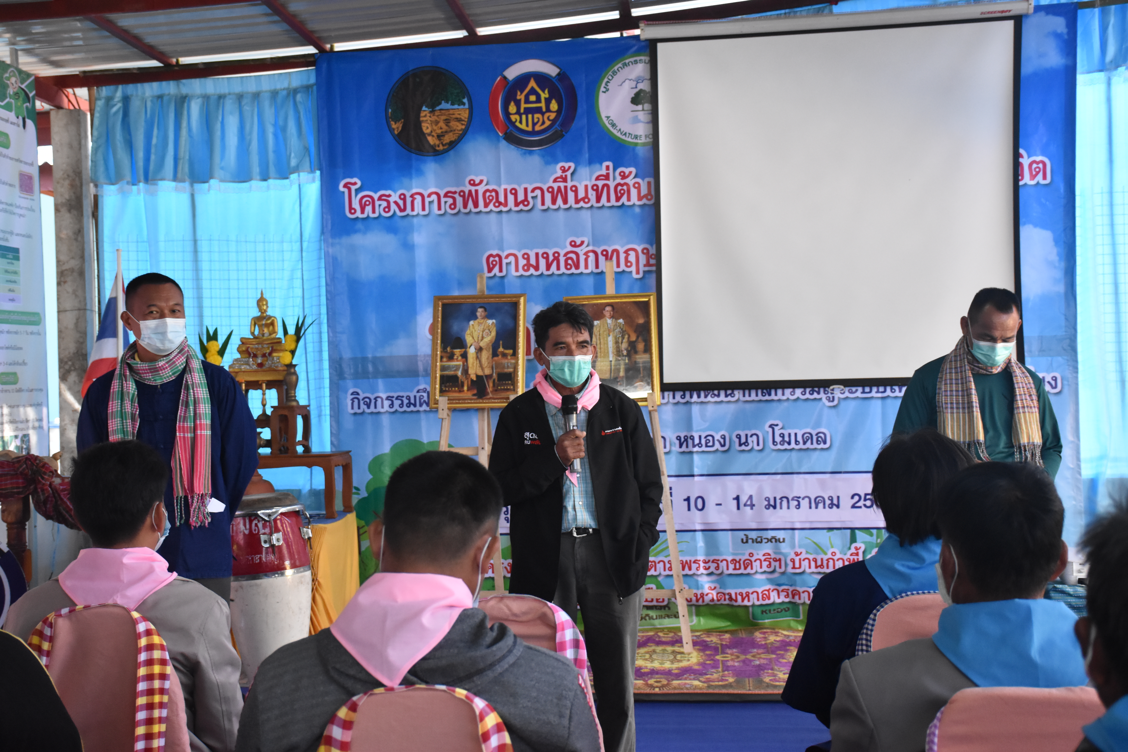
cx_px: 564
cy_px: 376
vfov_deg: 23.8
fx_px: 1786
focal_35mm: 57
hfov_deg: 35.1
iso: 2500
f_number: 5.6
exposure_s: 1/160
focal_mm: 38
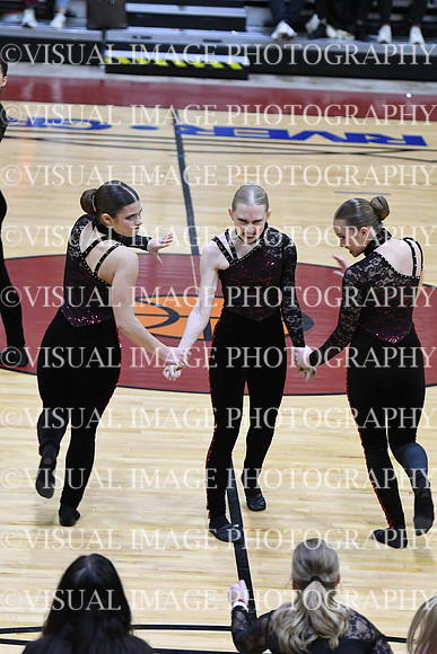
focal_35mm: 180
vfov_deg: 11.4
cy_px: 327
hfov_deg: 7.6
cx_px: 218
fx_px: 3275
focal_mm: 120
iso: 3200
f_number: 2.8
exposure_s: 1/400
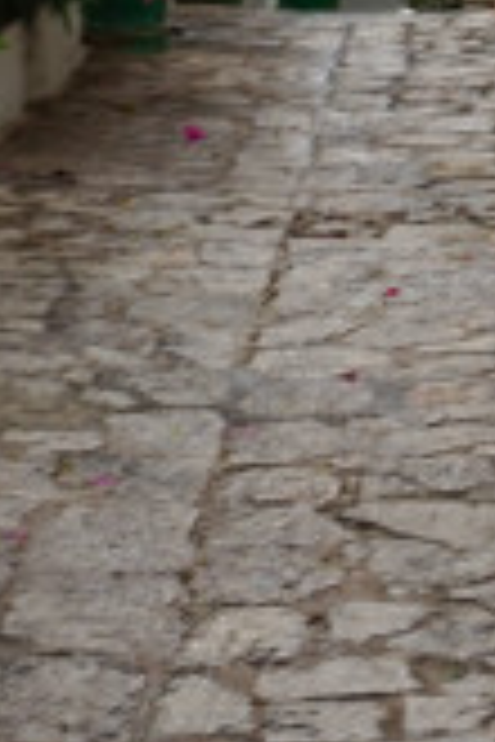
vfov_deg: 10.2
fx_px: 3892
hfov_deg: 7.3
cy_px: -621
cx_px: 45
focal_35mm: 189
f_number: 9
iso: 100
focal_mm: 23
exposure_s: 1/80
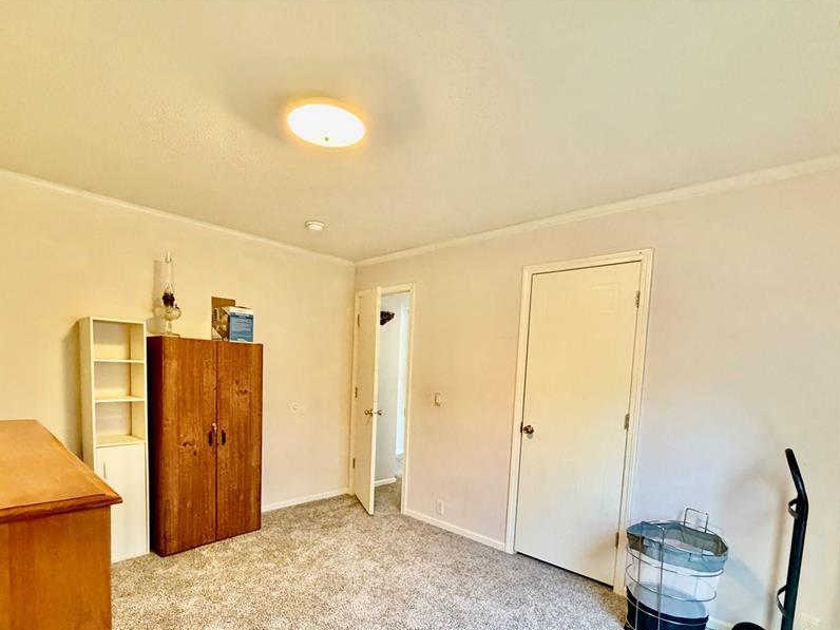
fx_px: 437
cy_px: 400
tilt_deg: -3.9
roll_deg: -1.8
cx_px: 405
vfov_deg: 70.3
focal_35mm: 18
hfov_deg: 87.7
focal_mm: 2.22
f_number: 2.2
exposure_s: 1/60
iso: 800
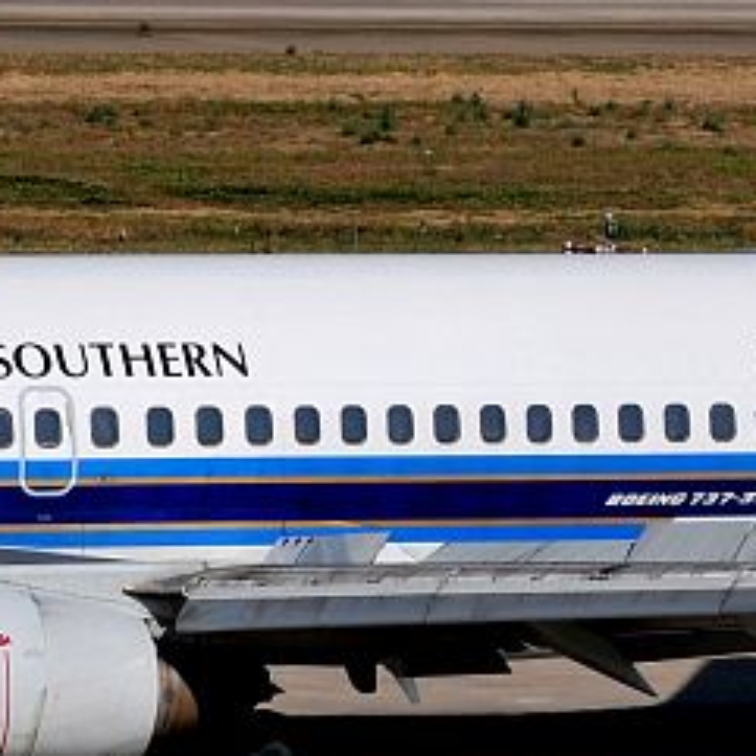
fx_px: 17543
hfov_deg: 2.5
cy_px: 397
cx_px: 135
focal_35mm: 710
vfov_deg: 2.5
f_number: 8
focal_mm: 112
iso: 200
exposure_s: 1/2000
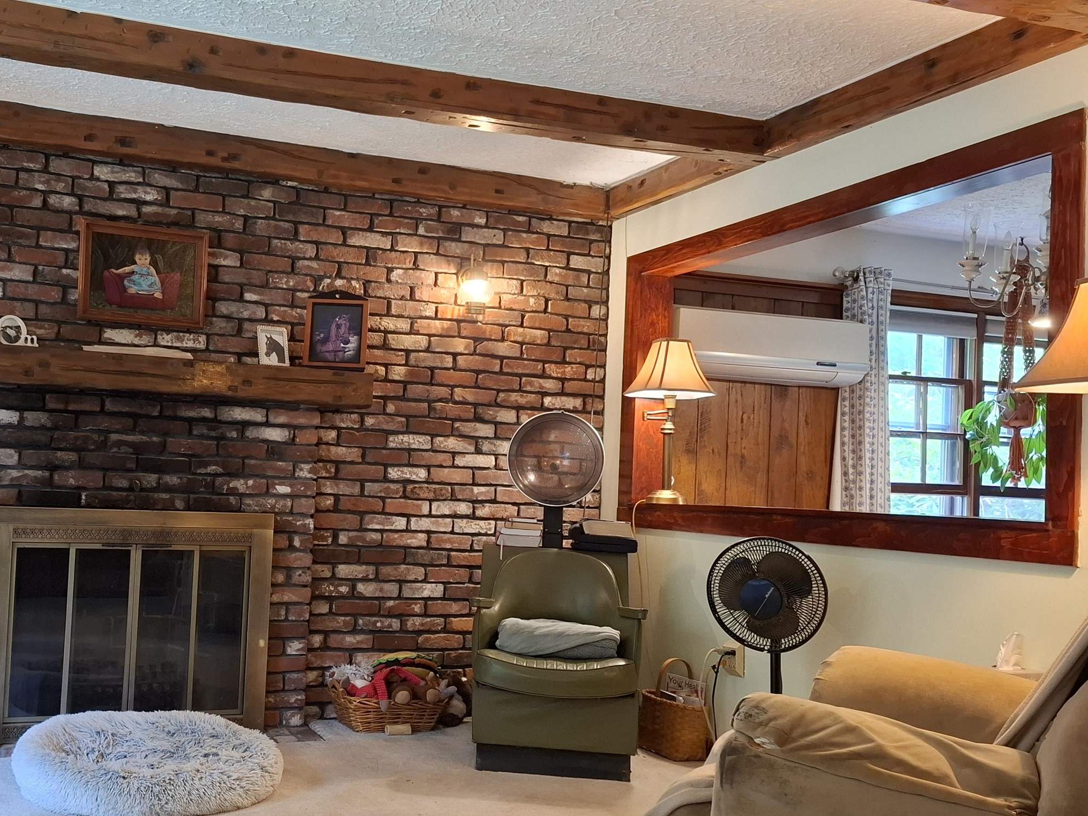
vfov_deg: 40.6
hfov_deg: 51.8
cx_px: 375
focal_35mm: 35
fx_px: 1100
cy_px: 474
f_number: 1.8
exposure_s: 1/30
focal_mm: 5.54
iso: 250
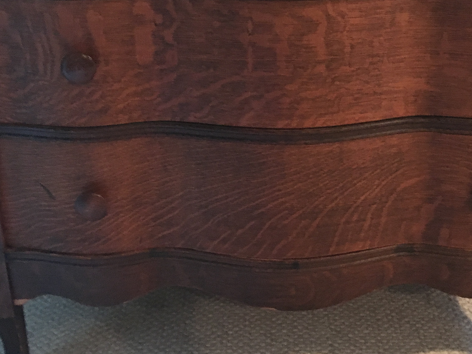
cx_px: 280
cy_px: 102
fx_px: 709
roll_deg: +0.2
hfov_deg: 36.7
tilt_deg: -21.4
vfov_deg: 27.7
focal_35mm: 52
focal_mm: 4.15
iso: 500
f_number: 2.2
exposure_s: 1/15
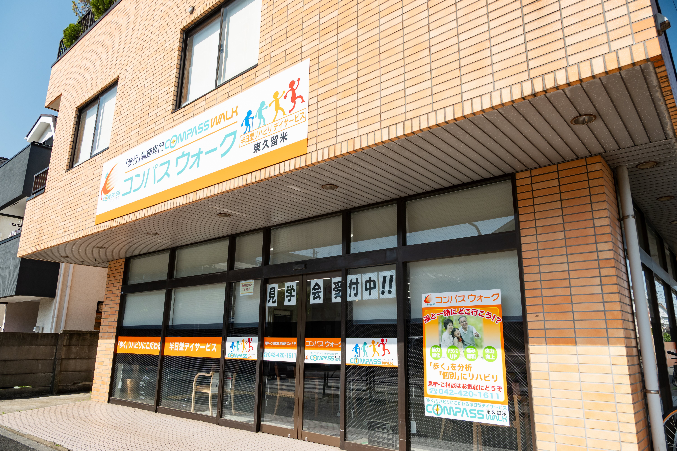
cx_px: 338
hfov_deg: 73.7
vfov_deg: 53.1
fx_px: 451
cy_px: 226
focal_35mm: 24
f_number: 7.1
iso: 250
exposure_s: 1/100
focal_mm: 24
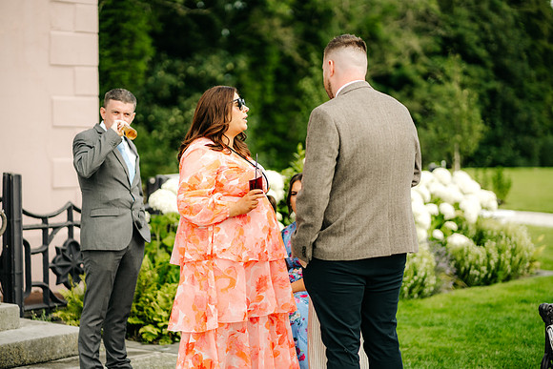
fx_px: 1306
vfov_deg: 16.1
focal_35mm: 85
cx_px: 276
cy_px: 184
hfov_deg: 23.9
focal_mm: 85
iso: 100
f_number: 2
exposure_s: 1/2000
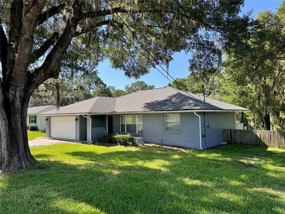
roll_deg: +1.0
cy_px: 107
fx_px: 198
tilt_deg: +2.0
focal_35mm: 24
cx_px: 142
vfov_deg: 56.8
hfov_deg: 71.6
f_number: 1.78
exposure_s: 1/1261
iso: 80
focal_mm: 6.76
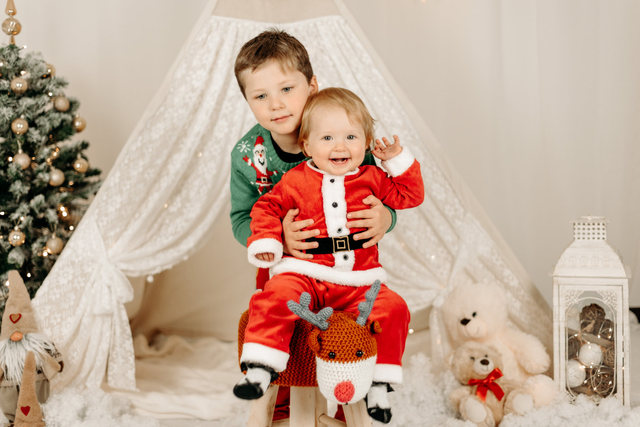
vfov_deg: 27.0
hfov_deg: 39.6
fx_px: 889
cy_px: 214
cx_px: 320
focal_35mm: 50
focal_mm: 50
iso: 250
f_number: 1.8
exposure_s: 1/125
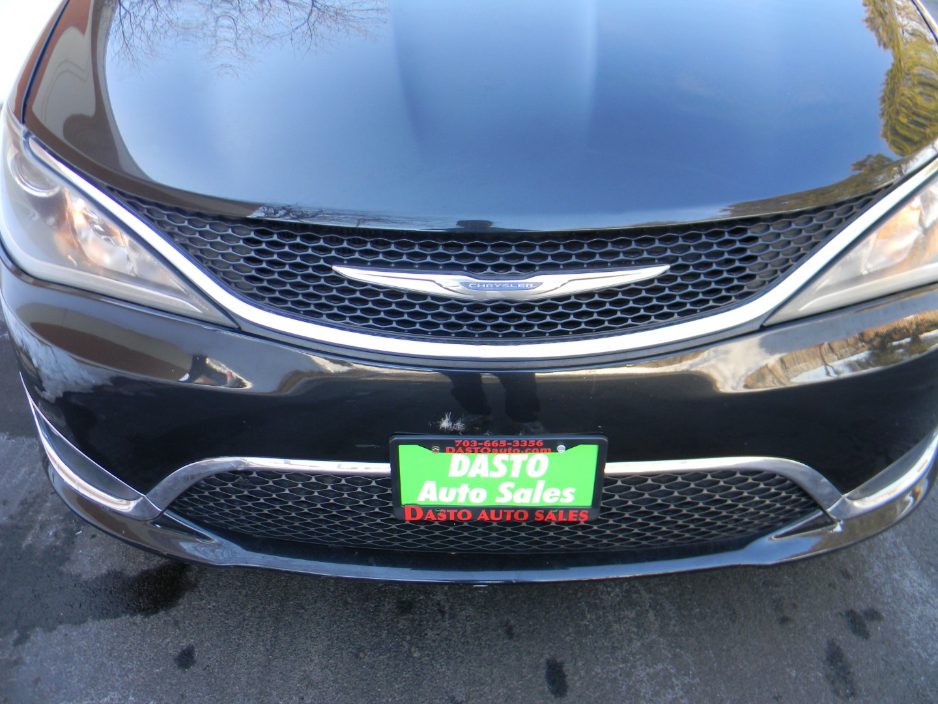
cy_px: 352
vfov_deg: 49.7
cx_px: 469
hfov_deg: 63.4
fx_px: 759
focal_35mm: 28
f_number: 3.5
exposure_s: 1/40.3
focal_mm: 5
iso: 80
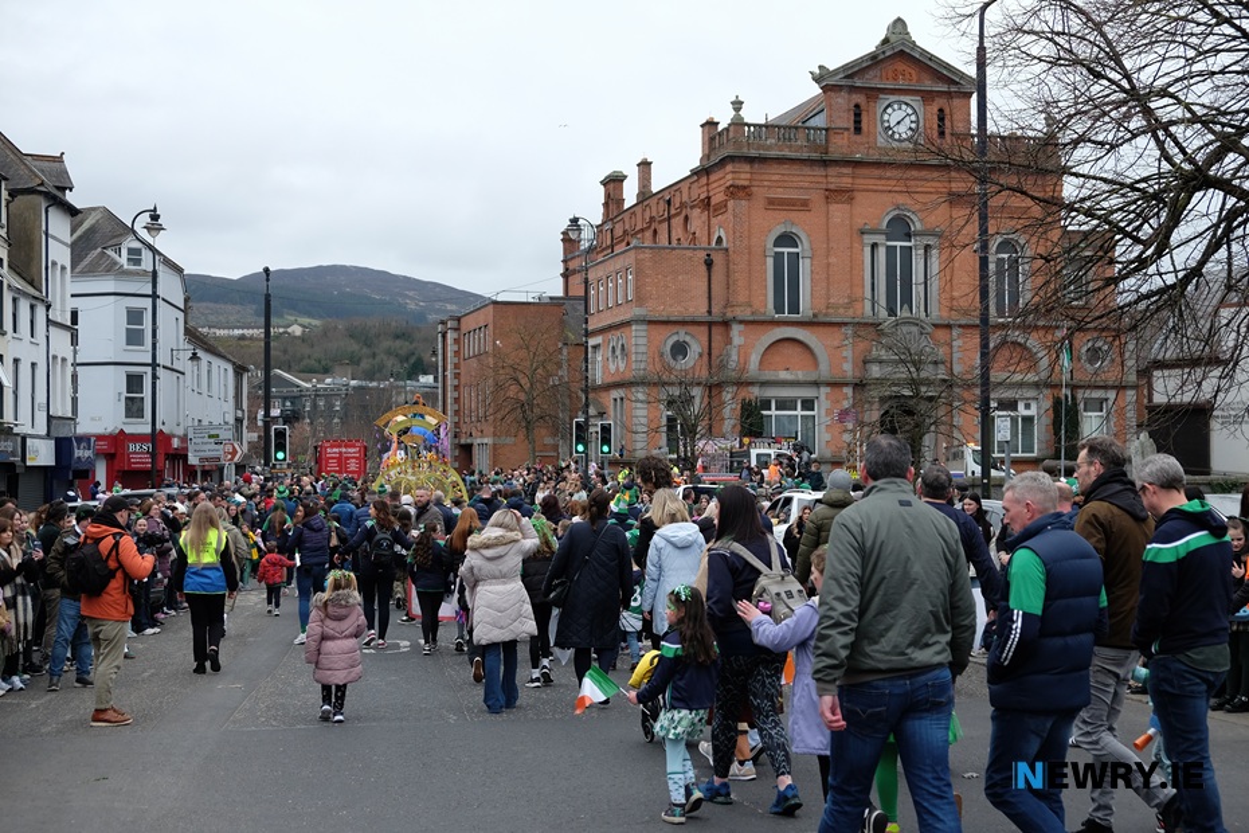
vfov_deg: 25.1
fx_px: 1873
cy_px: 416
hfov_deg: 36.9
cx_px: 624
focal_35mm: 54
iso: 500
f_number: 4
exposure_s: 1/800
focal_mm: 35.8
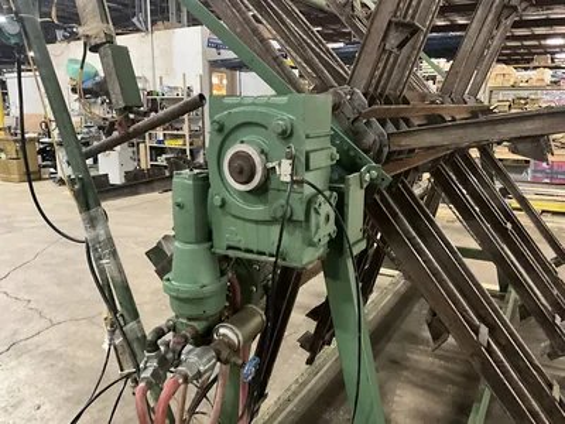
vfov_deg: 48.2
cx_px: 282
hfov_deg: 61.7
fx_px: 473
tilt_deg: -13.1
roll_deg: -0.9
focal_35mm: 29
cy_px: 212
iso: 500
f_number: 1.8
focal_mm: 3
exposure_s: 1/30
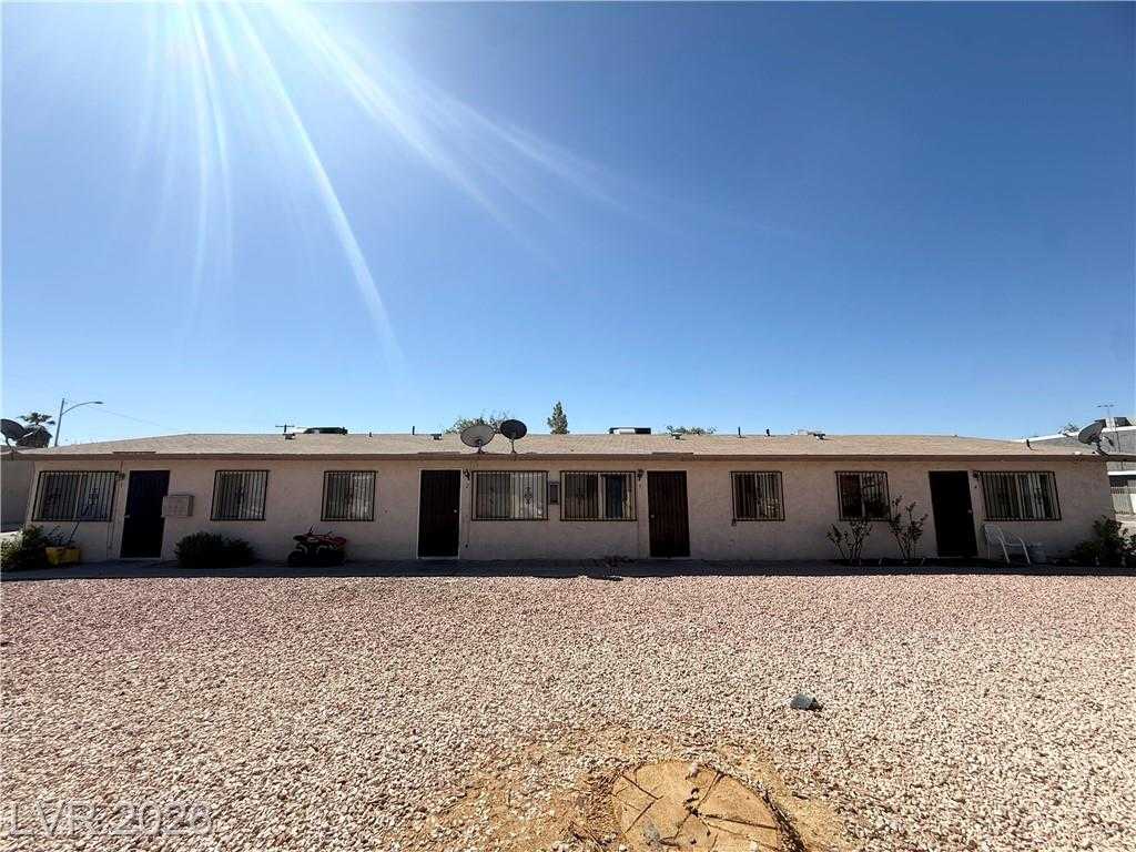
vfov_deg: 85.7
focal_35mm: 14
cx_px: 568
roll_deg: +0.0
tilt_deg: +8.5
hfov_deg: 102.1
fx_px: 459
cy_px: 426
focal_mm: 2.22
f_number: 2.2
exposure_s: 1/2410
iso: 50
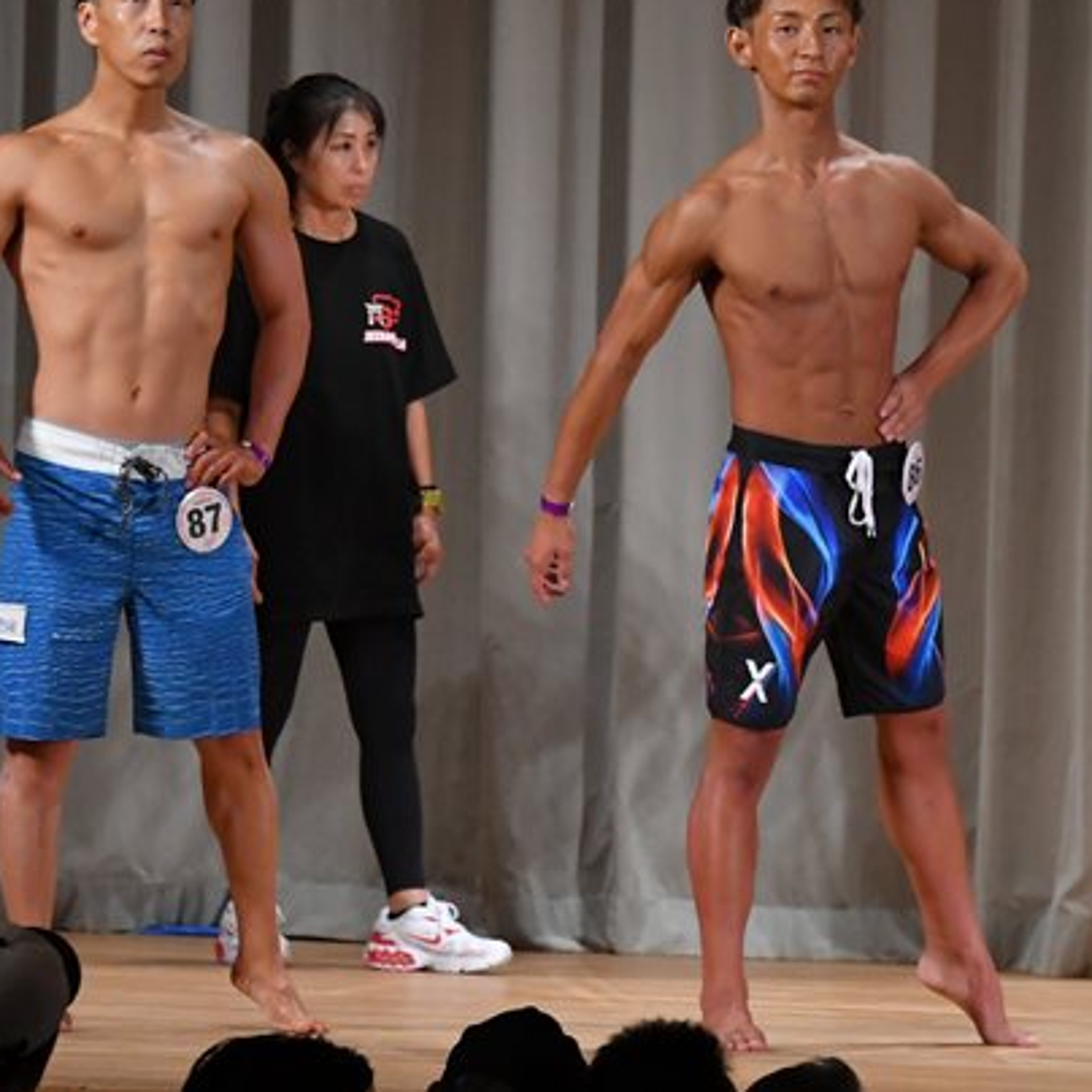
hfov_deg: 4.9
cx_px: 520
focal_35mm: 354
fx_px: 12634
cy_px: 508
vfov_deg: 4.9
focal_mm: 145
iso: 3200
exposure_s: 1/400
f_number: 5.6
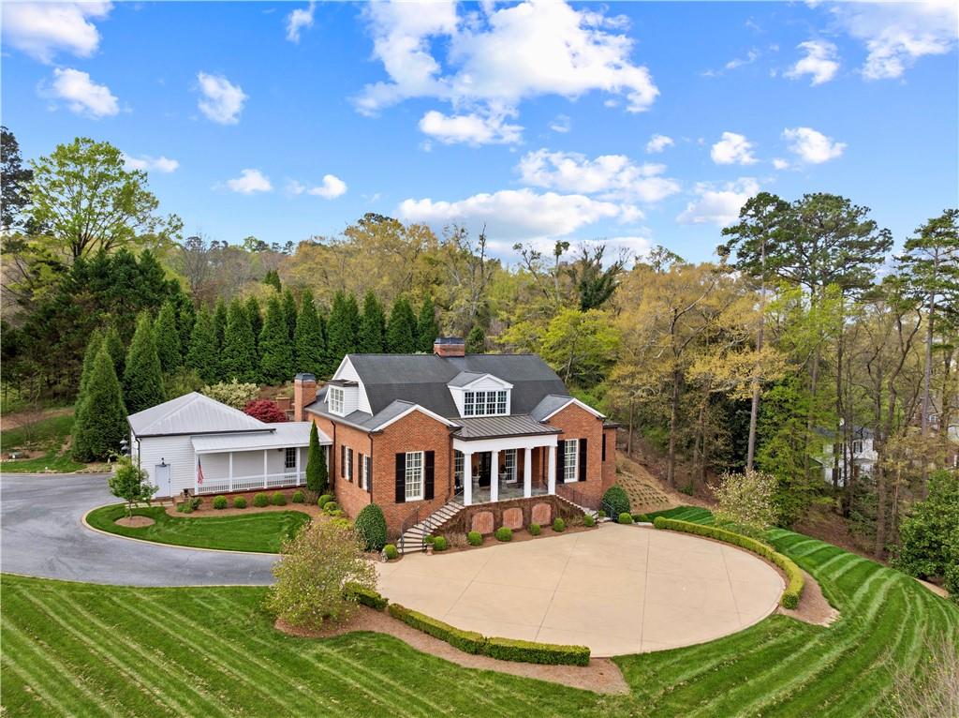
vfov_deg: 56.7
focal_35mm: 24
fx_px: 664
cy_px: 359
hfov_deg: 71.6
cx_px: 480
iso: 130
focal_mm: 12.29
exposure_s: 1/500
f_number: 2.8
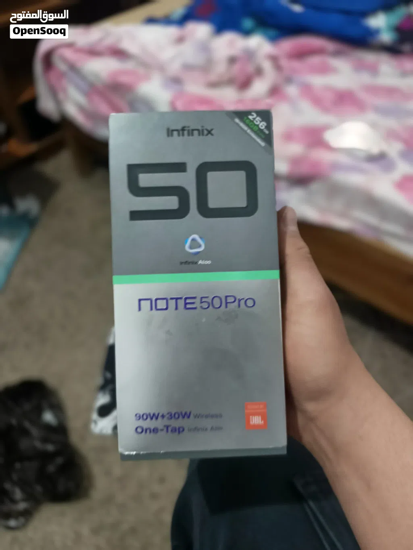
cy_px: 275
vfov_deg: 73.9
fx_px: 366
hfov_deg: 58.9
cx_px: 206
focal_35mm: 23
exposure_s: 1/33.3
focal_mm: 5.56
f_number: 1.8
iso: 1109
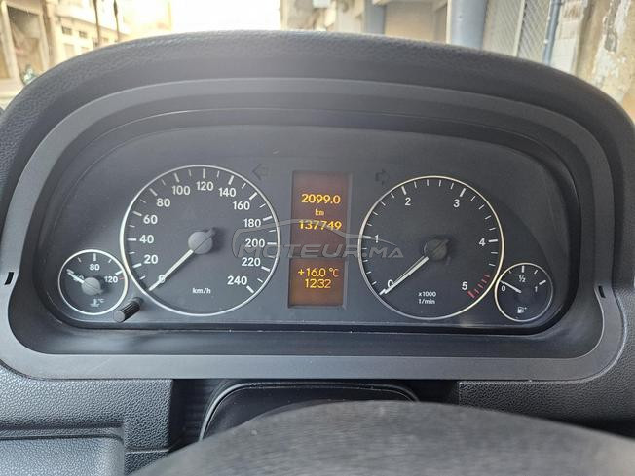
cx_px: 318
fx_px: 422
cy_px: 238
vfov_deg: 58.9
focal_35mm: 23
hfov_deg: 73.9
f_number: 1.8
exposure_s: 1/100
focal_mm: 5.4
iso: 500
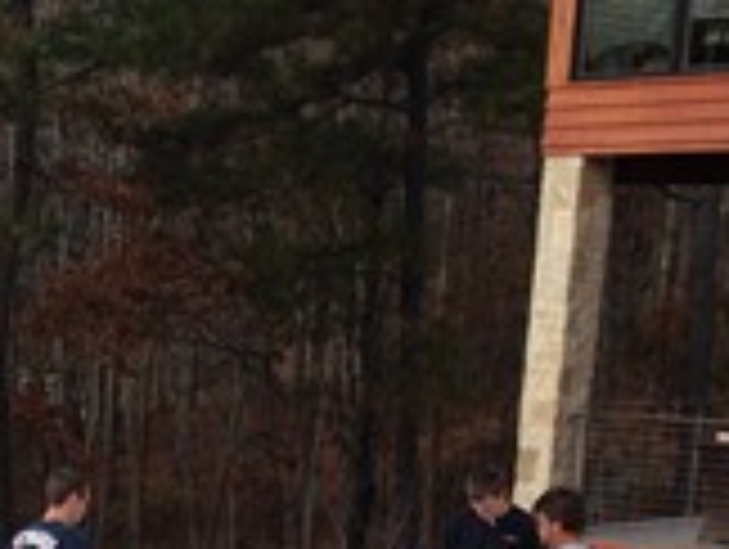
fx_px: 2573
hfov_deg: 15.5
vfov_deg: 11.4
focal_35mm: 122
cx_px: -171
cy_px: 940
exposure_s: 1/1043
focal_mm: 4.13
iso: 50
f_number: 2.4
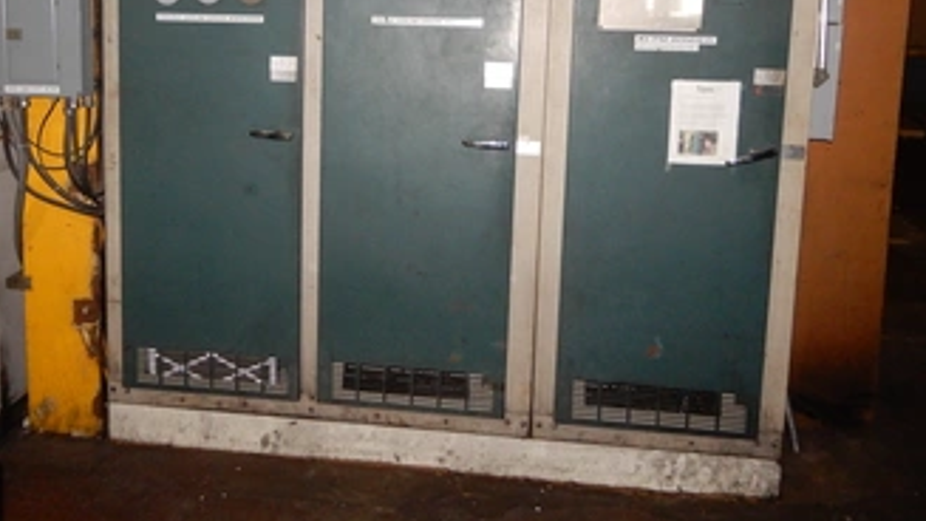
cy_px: 108
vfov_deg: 35.5
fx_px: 786
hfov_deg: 60.6
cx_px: 382
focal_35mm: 32
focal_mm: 4.3
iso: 500
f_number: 3.4
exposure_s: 1/30
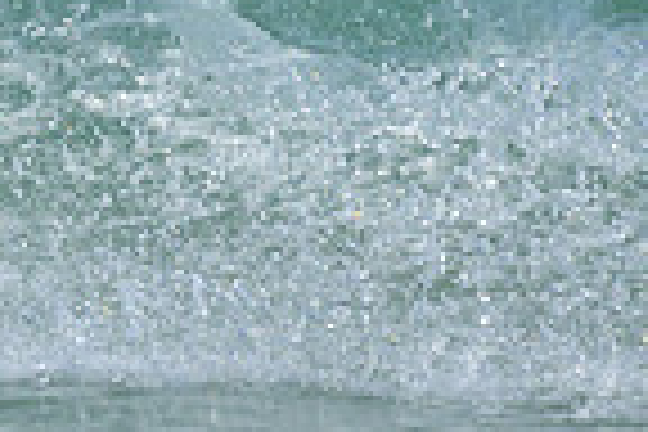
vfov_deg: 0.3
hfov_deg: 0.5
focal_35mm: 4430
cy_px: -513
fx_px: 79734
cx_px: -449
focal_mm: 800
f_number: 6.3
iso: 320
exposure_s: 1/2000
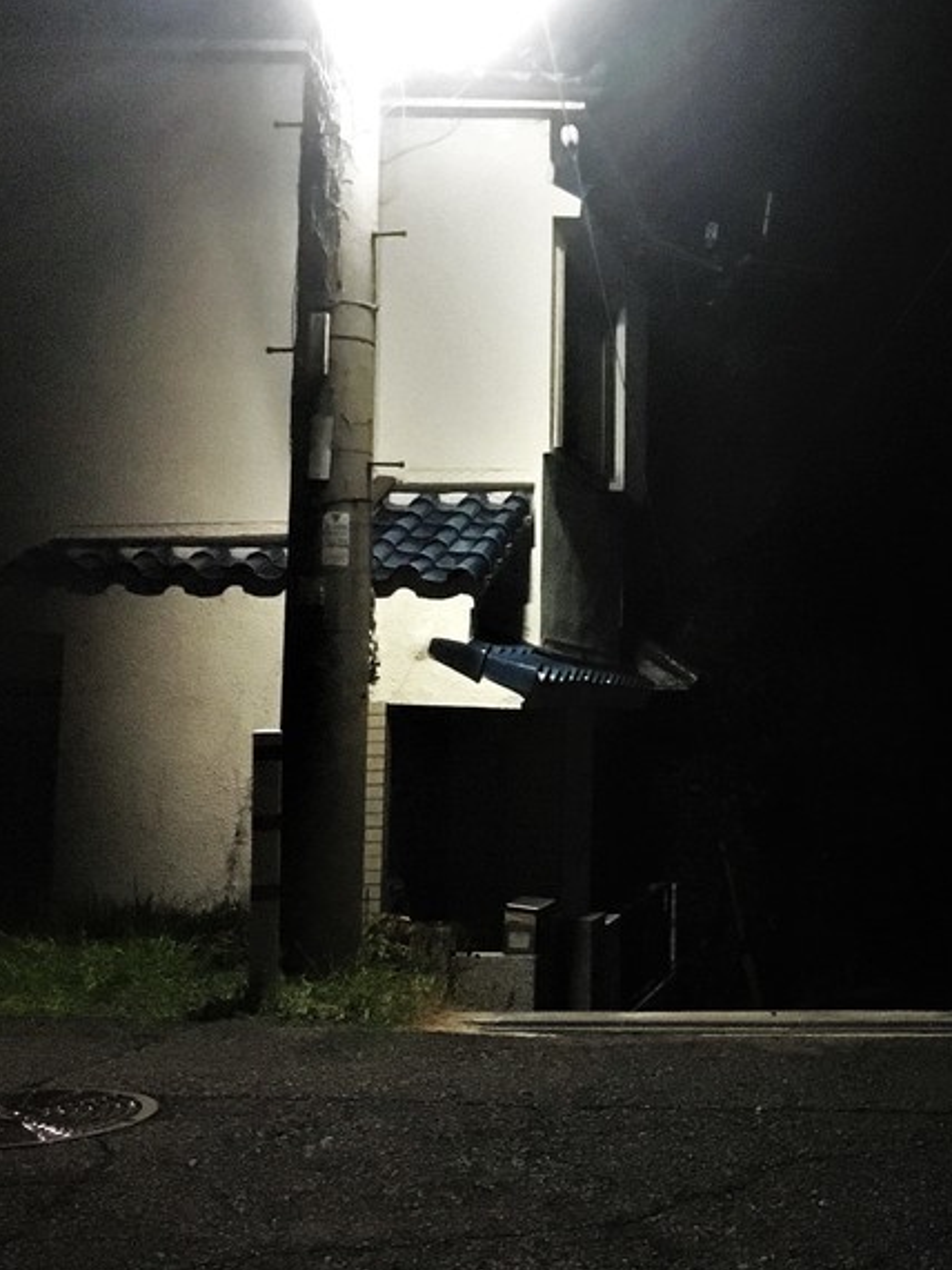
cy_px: 545
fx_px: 1907
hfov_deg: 27.0
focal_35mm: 52
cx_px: 872
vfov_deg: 36.8
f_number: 2.2
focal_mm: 4.15
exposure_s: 1/15
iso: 1250
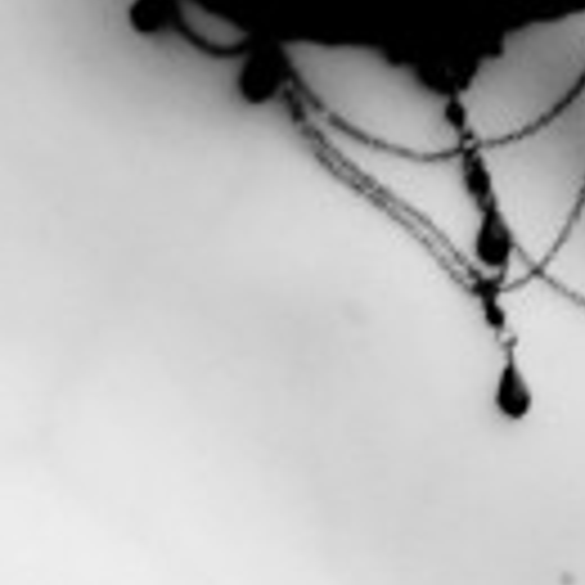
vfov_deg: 8.3
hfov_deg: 8.2
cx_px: -468
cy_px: -387
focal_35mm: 206
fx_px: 3939
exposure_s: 1/500
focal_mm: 35
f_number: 2.8
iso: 200
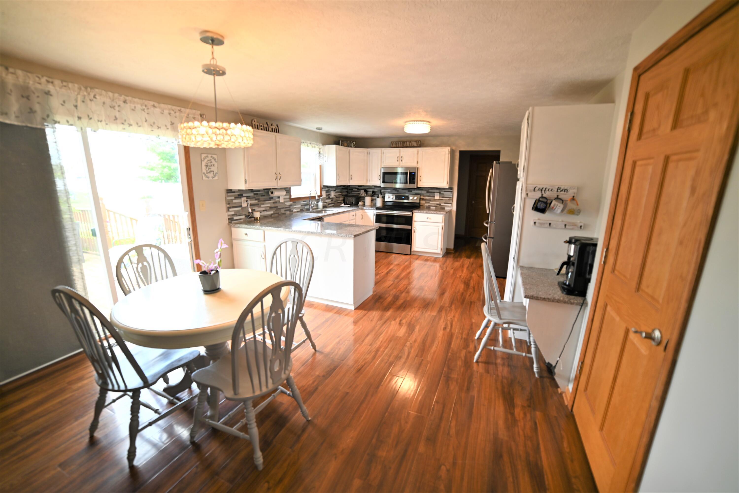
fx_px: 287
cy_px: 246
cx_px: 370
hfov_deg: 104.2
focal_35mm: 14
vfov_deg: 81.2
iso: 100
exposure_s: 1/25
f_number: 2.8
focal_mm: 14
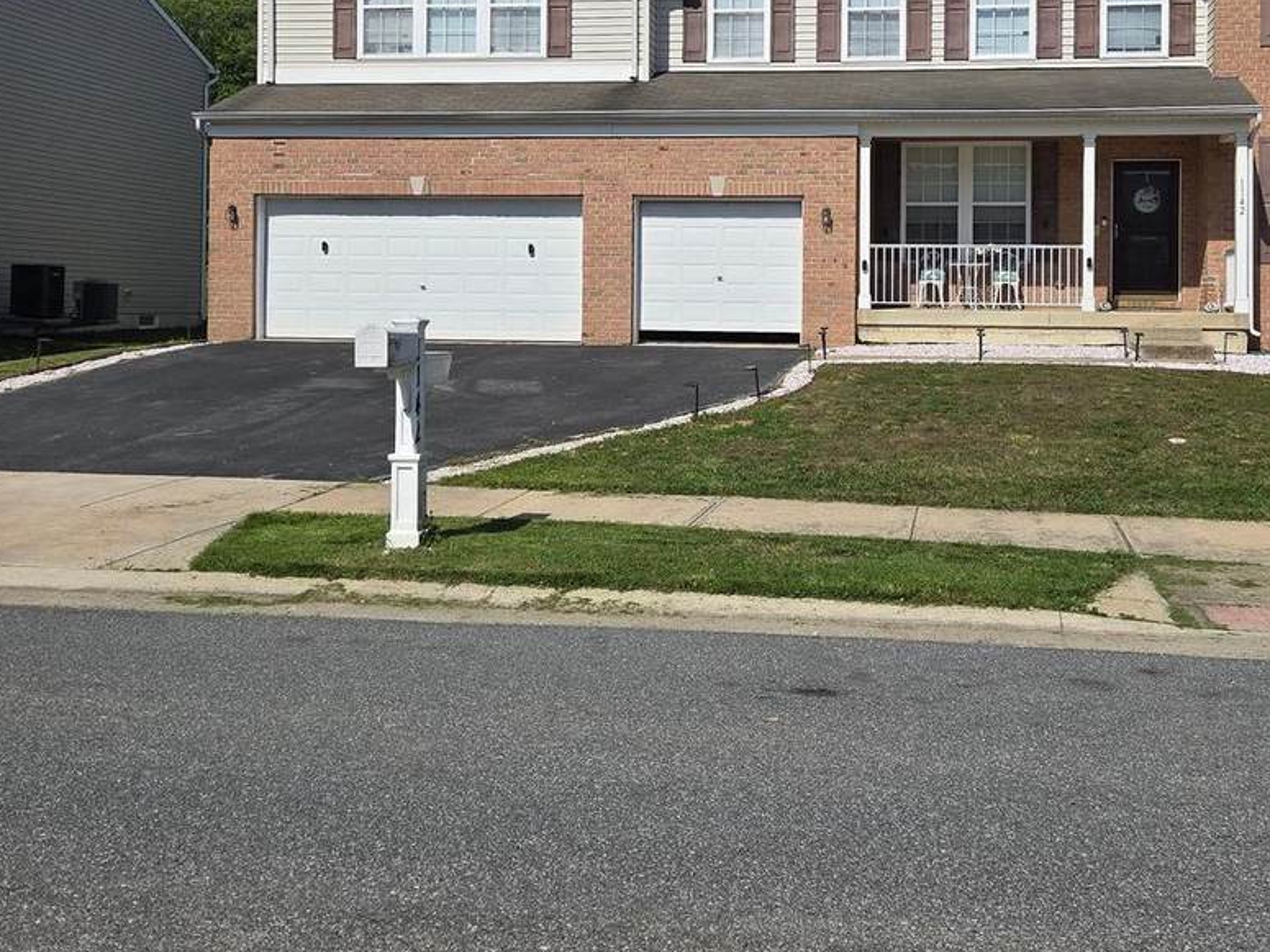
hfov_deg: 48.7
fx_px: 1394
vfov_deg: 37.3
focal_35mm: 38
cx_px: 762
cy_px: 306
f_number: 1.8
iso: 64
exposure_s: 1/7891
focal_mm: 5.4
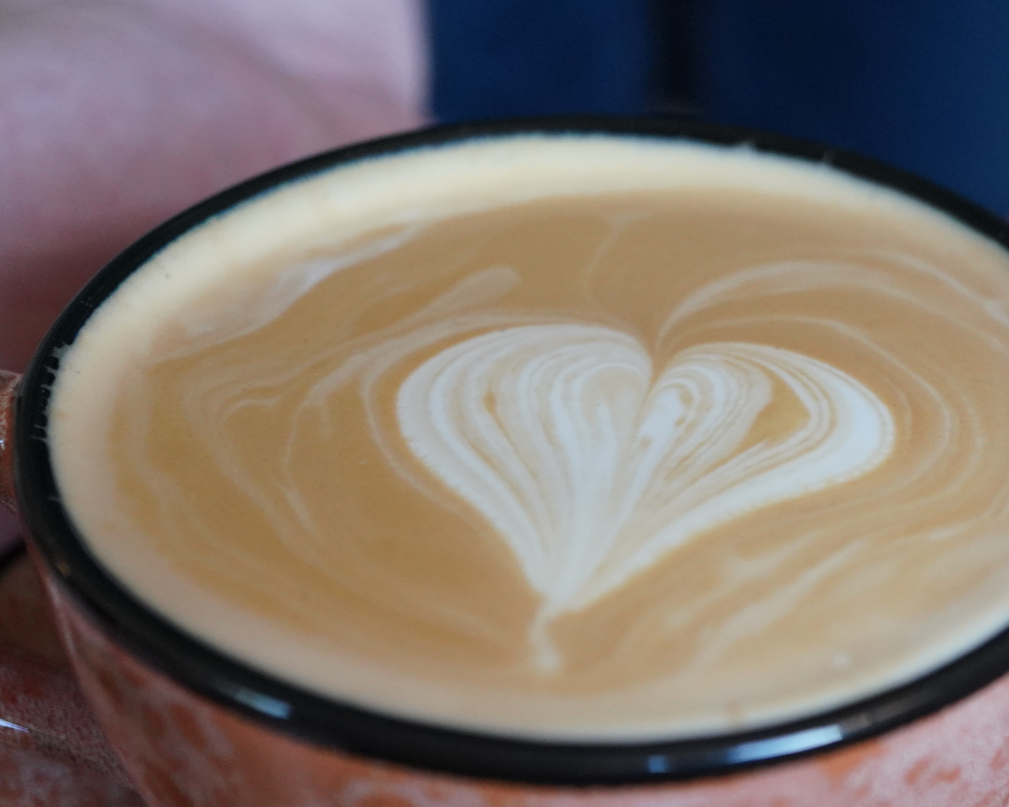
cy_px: 584
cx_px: 729
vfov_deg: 18.8
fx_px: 2419
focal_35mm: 81
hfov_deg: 23.4
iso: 1600
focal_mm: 30
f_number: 3.5
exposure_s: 1/160
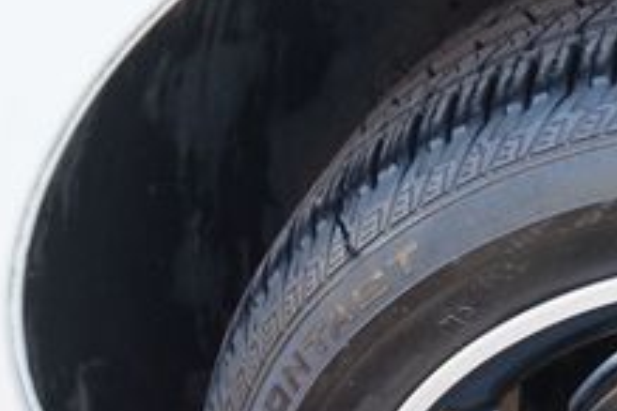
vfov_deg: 18.7
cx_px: 710
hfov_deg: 26.2
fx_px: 1200
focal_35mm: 70
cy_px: 448
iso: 250
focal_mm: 16
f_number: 4
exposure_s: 1/60
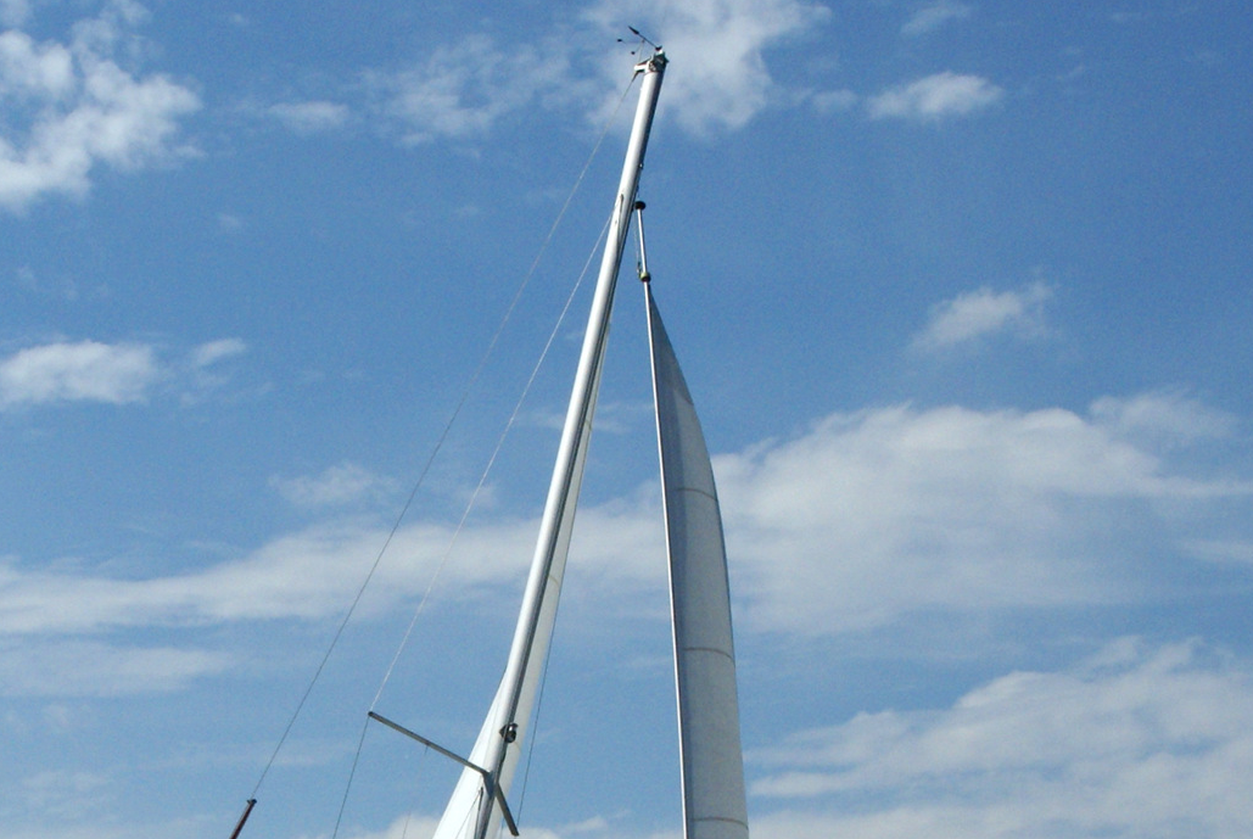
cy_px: 827
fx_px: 3555
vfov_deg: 13.3
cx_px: 365
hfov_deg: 19.9
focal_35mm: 102
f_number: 16
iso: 400
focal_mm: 28
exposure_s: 1/640
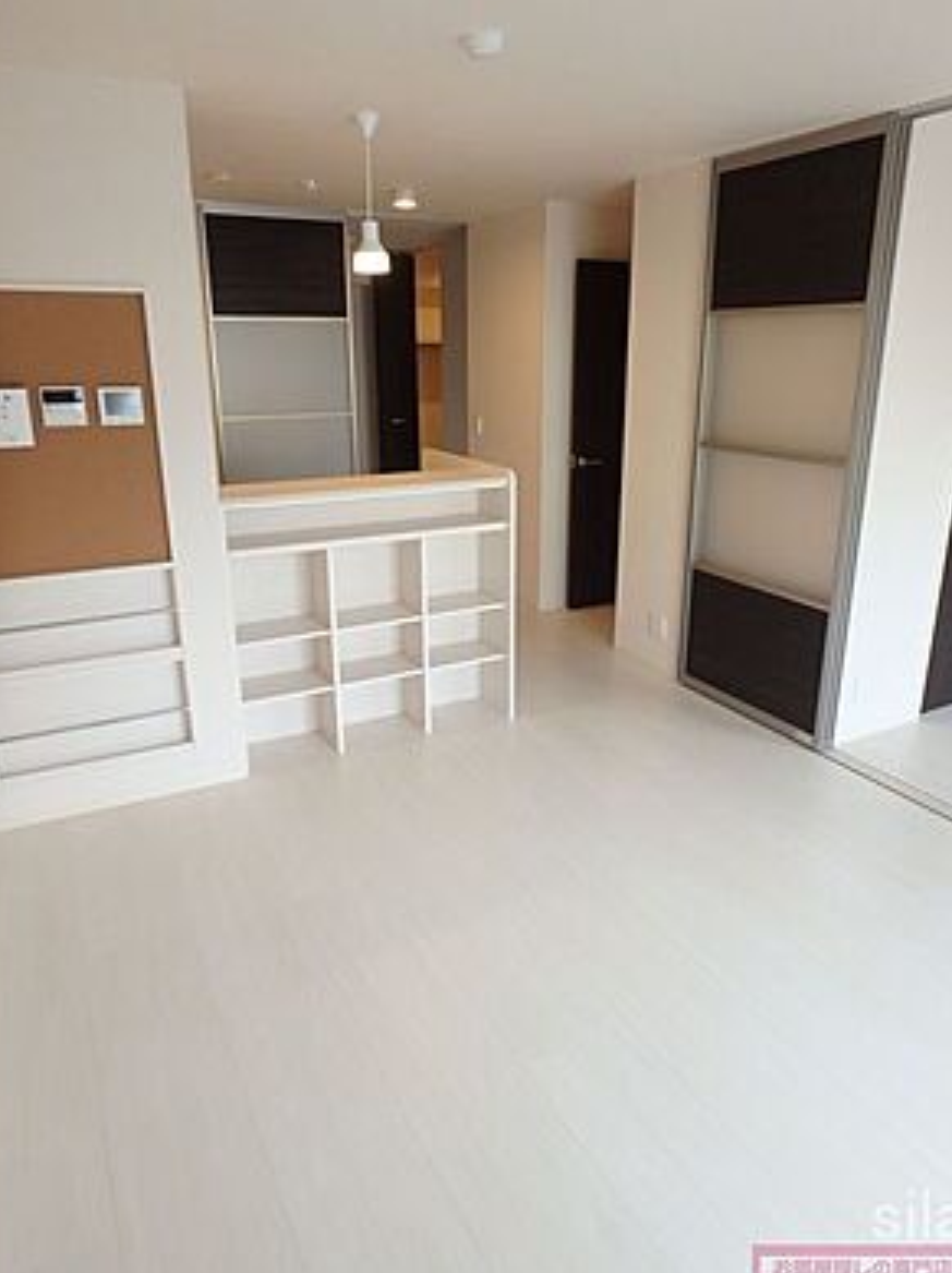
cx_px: 483
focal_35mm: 23
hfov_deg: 58.8
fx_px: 845
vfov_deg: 74.0
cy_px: 641
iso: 200
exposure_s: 1/40
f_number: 3.5
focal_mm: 3.7
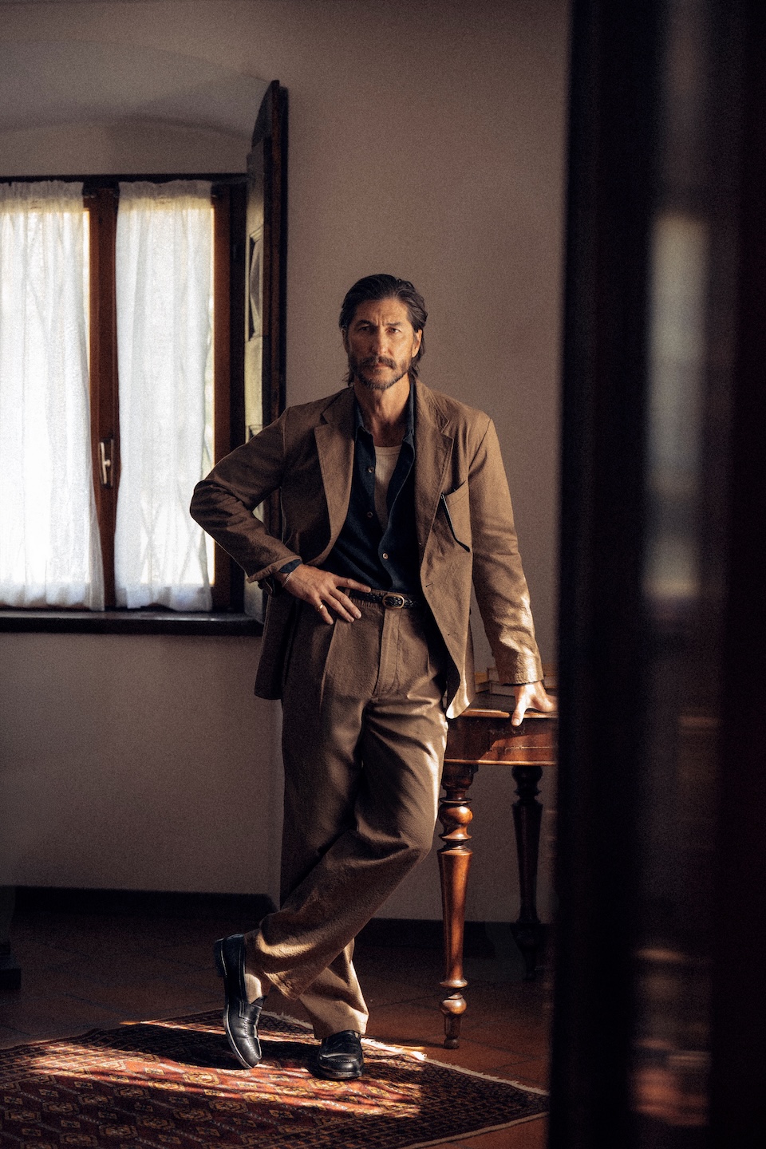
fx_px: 2234
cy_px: 574
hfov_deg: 19.5
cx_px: 383
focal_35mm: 70
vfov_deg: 28.8
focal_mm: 70
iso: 800
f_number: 3.2
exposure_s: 1/200
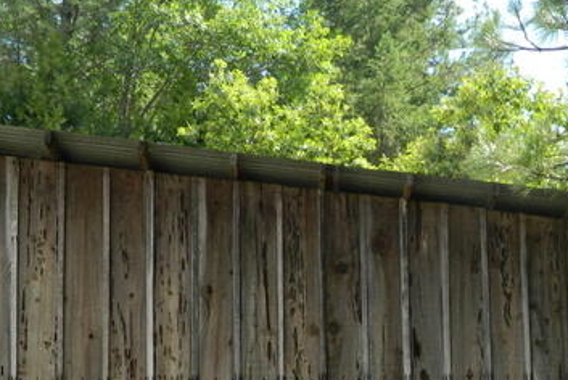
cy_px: 435
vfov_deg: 17.9
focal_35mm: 73
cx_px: 500
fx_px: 1153
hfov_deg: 26.8
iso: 80
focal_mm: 5.6
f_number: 3.2
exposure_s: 1/250
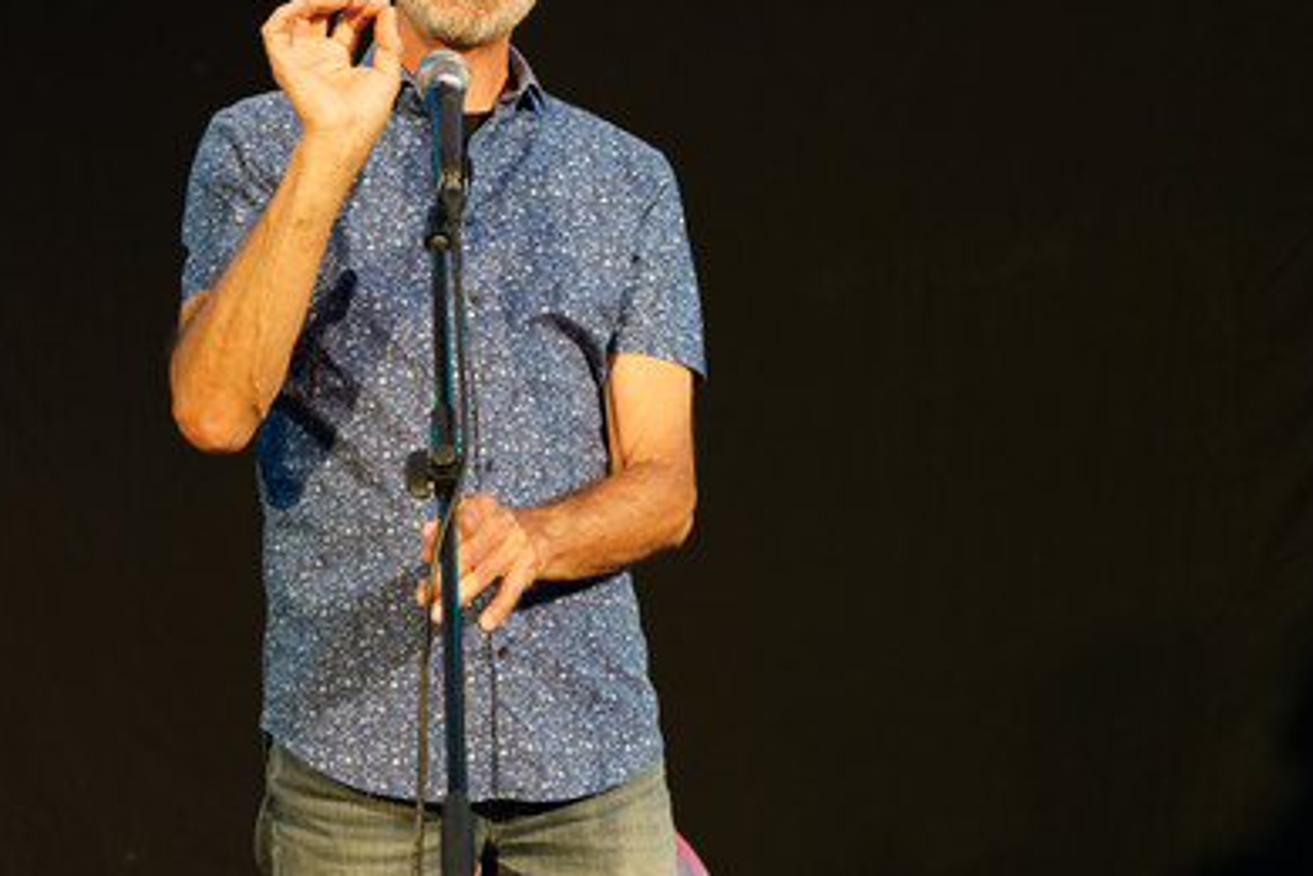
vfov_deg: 11.9
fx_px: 4194
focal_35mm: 115
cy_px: 366
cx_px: 333
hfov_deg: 17.7
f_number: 3.5
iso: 640
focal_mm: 70
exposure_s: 1/80
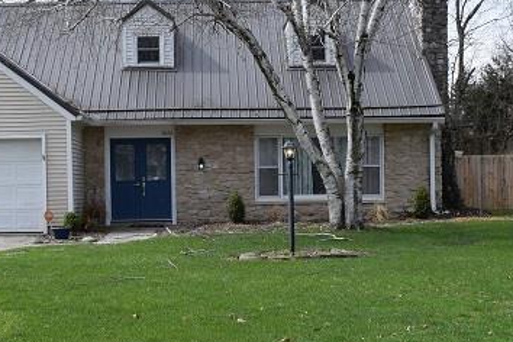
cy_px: 213
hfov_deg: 28.8
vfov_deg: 19.4
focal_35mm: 70
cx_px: 225
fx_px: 997
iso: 200
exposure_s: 1/320
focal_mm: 22
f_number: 9
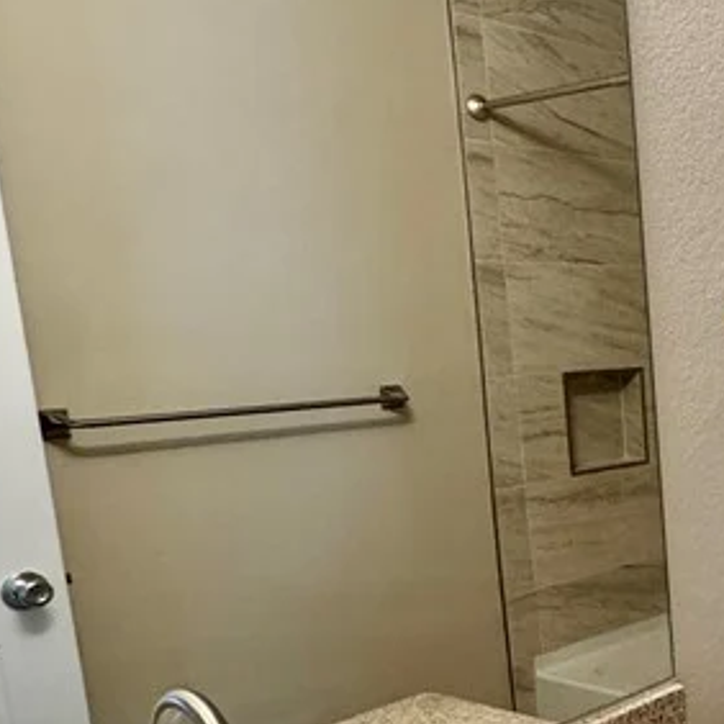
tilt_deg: -11.2
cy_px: 519
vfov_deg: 36.9
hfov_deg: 29.8
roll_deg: +0.0
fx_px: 1065
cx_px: 947
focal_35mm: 45
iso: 320
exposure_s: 1/120
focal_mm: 2.22
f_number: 2.2
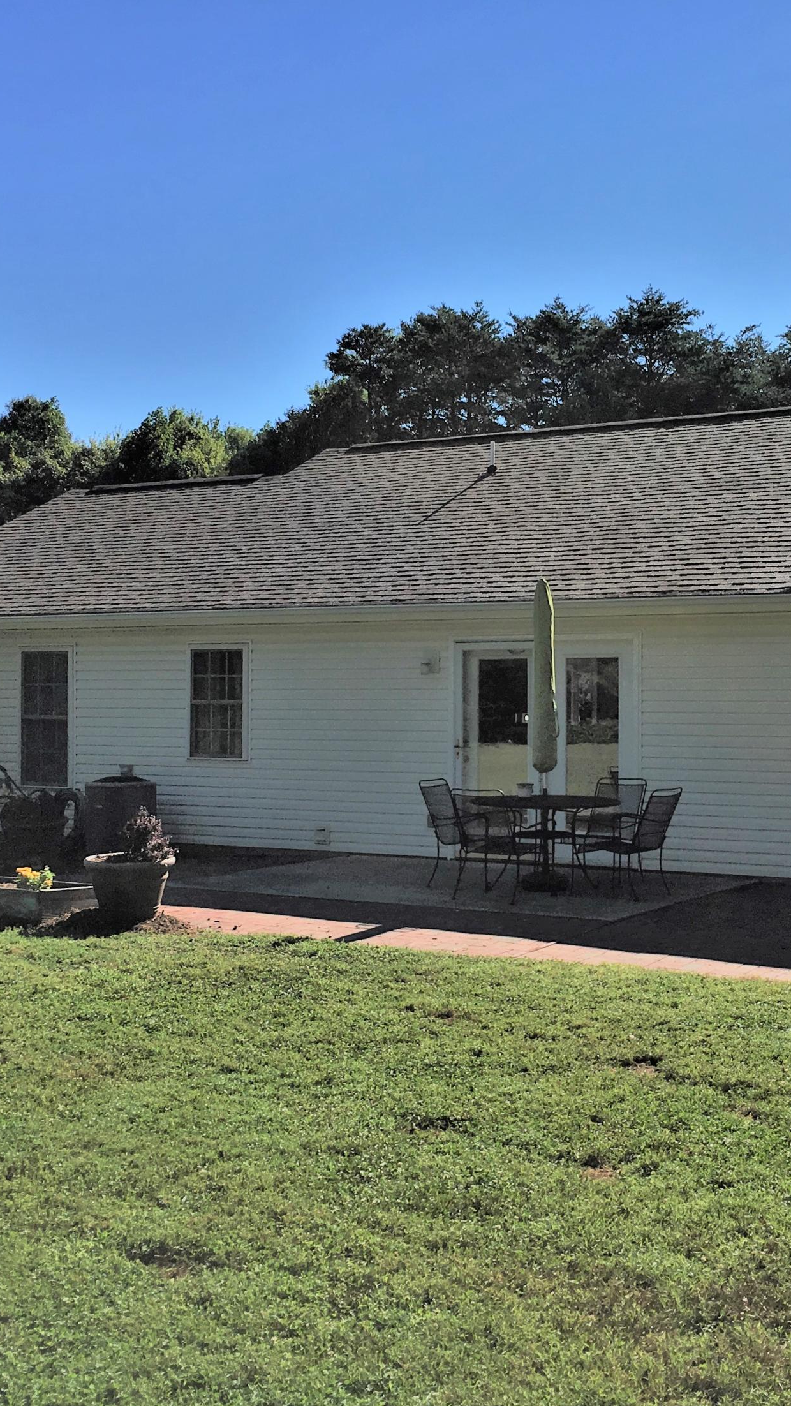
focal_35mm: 43
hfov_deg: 27.6
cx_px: 521
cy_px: 706
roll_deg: +0.0
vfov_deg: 47.4
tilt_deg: -0.1
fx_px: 1603
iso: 25
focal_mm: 4.15
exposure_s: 1/1876
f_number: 2.2
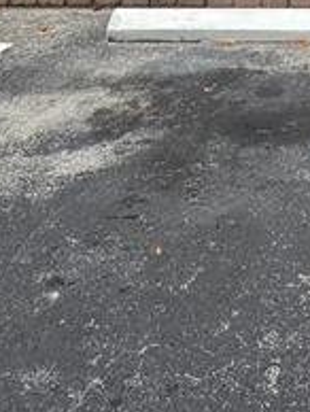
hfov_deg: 14.8
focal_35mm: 91
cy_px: -280
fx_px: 1084
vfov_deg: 18.1
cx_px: 503
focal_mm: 6.25
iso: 80
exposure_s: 1/6571
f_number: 1.7
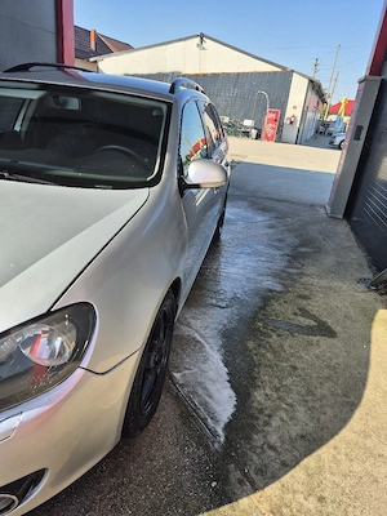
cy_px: 258
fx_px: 343
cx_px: 194
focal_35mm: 23
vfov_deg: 73.9
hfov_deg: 58.9
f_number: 1.8
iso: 25
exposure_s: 1/769
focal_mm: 5.4
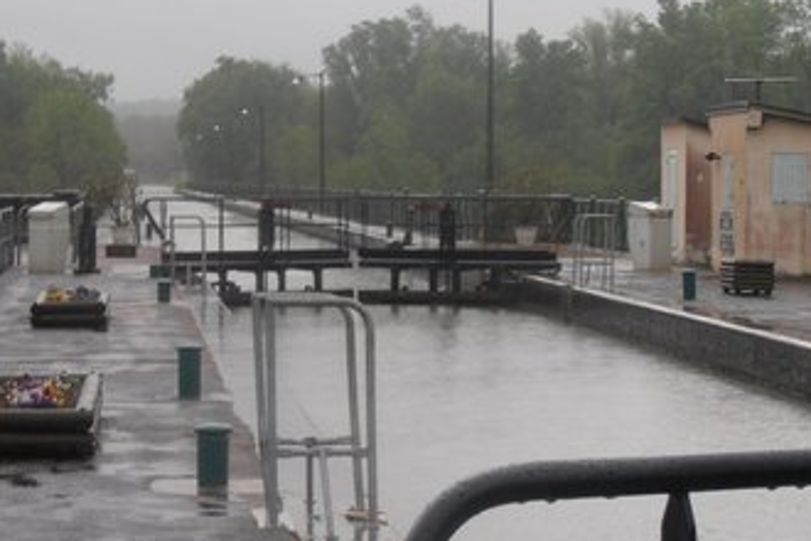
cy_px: 258
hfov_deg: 14.7
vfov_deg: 9.8
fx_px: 3154
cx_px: 391
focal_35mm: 140
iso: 125
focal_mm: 19.64
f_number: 5.5
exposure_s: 1/25
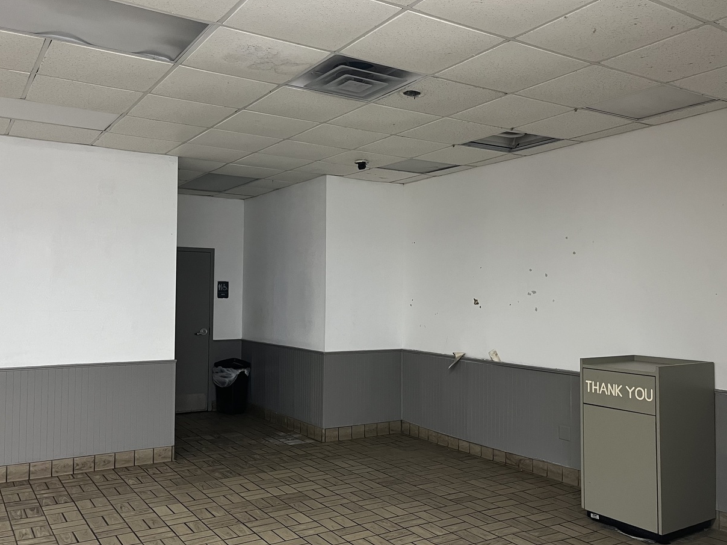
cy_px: 266
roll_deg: -0.3
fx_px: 651
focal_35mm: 31
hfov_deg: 58.4
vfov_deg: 45.4
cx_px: 362
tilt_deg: +1.4
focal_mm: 5.1
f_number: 1.6
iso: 200
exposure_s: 1/60
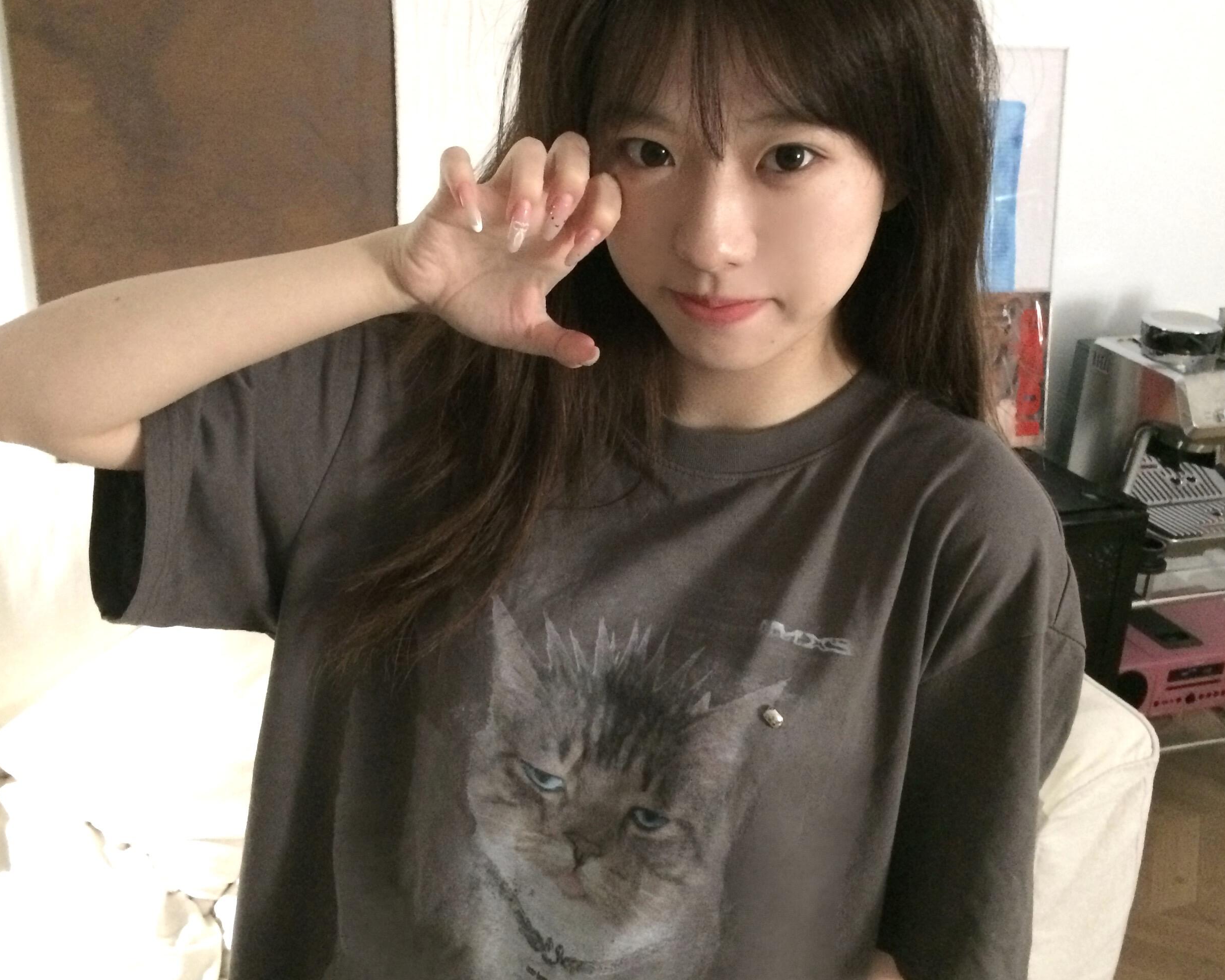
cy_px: 487
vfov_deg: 39.2
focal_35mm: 38
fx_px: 1378
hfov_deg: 47.9
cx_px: 618
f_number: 2.2
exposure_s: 1/17
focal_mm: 4.15
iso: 500
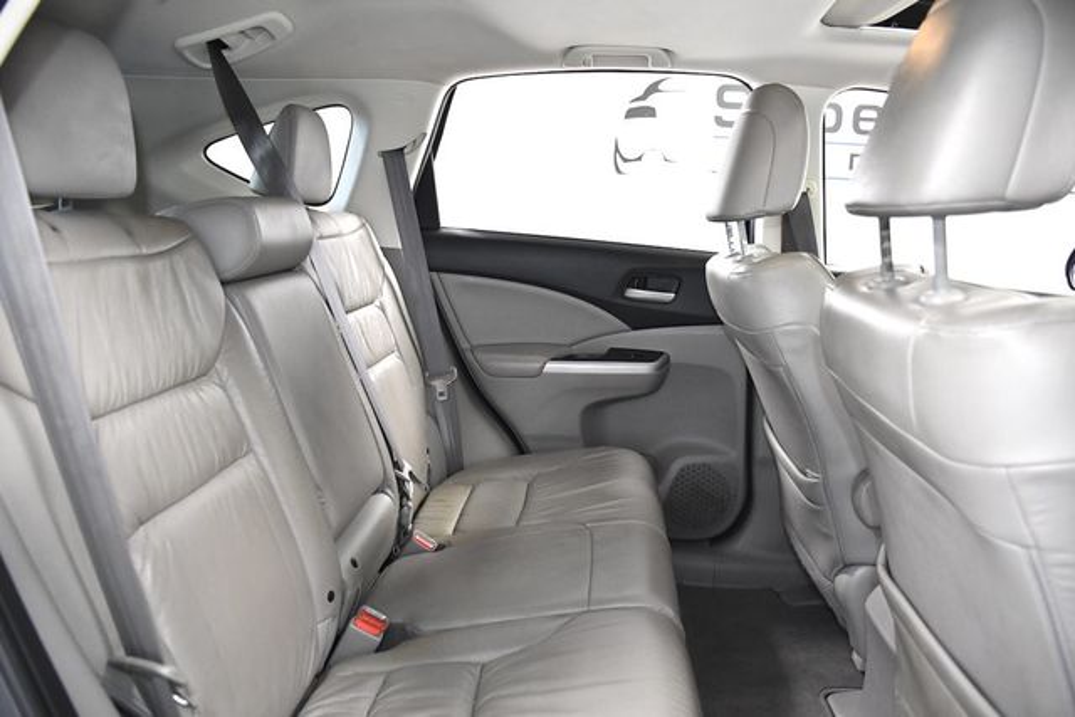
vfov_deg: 48.0
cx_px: 538
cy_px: 358
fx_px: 806
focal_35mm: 27
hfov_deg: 67.4
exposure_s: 1/160
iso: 2500
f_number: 3.5
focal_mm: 18
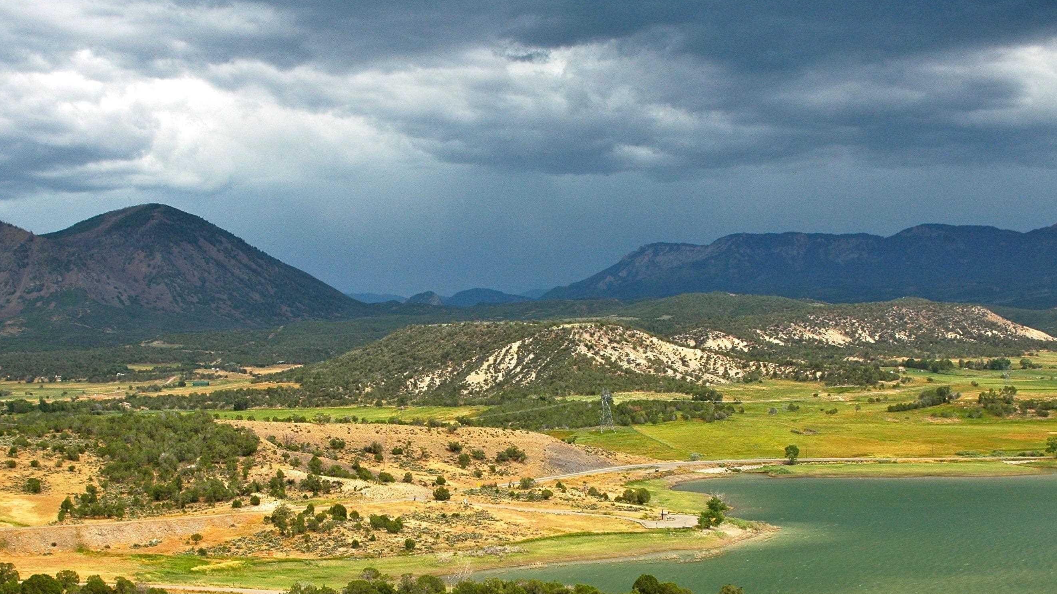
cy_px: 376
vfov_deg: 23.9
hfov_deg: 41.3
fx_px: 1401
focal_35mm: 50
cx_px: 476
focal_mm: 28
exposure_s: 1/60
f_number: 8
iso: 200
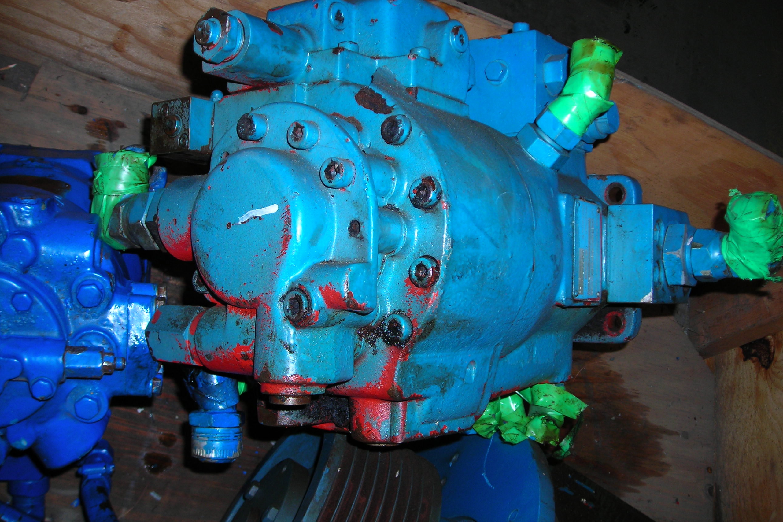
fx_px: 870
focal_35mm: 40
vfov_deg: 33.4
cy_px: 231
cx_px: 395
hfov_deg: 48.5
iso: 50
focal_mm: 6.3
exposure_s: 1/60.1
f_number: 3.2
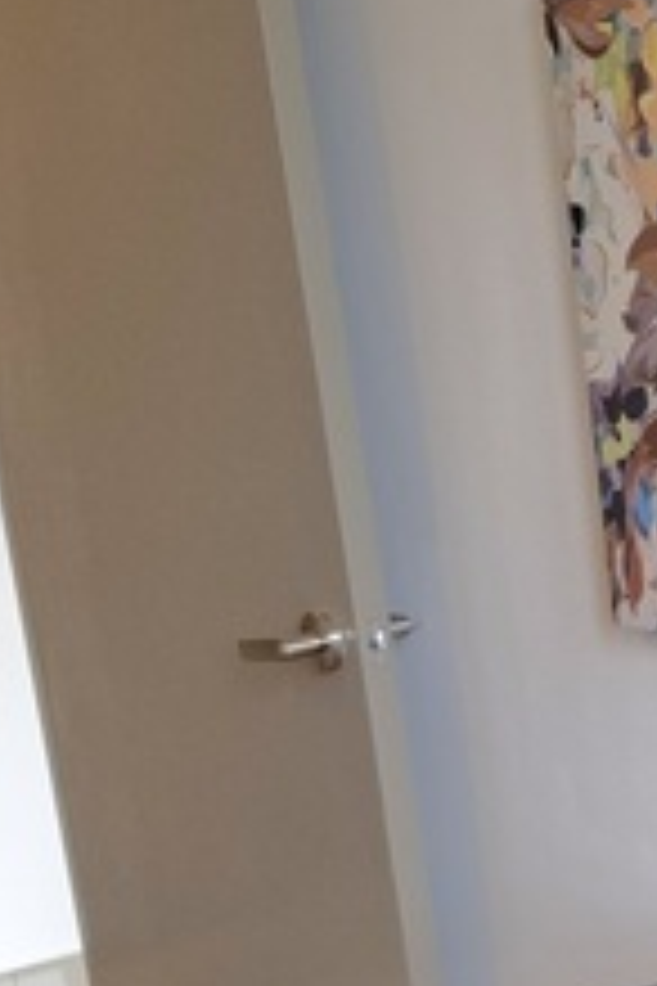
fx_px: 1916
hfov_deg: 16.5
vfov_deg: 28.7
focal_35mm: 70
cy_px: 648
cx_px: 1152
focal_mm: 5.54
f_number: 1.8
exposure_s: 1/120
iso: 125
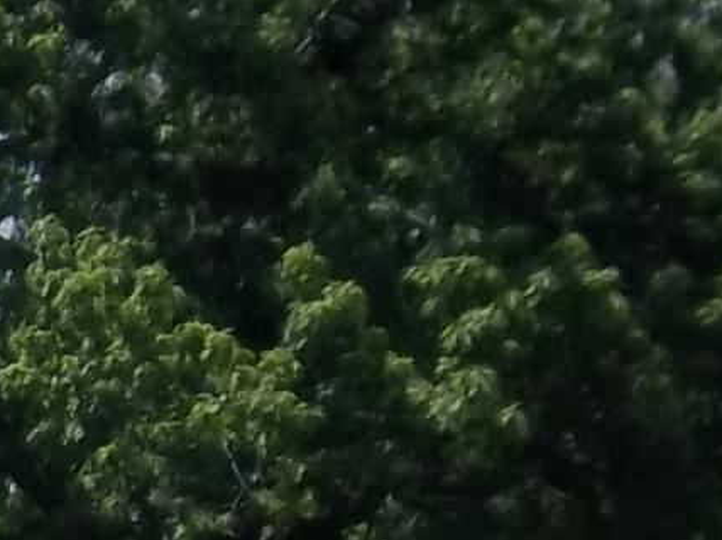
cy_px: 1406
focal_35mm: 309
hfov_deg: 5.8
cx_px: -1674
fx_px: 6436
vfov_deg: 4.7
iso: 80
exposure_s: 1/640
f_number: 4.5
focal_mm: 7.8
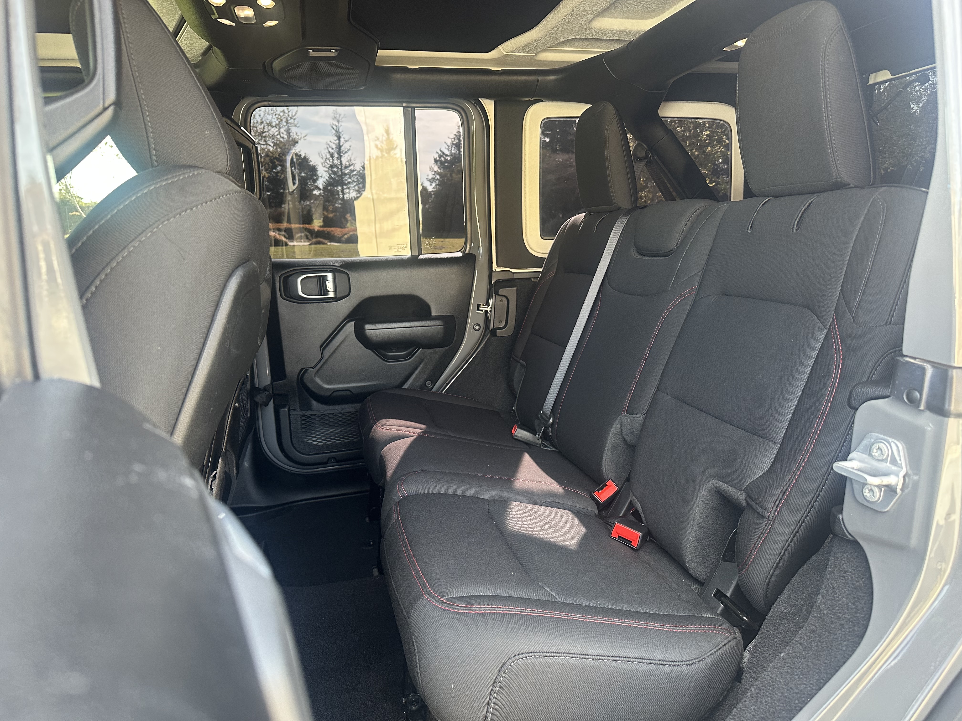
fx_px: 667
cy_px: 360
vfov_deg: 56.8
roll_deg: -0.1
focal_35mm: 24
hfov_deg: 71.6
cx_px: 481
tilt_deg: -11.6
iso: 200
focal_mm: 6.86
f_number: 1.78
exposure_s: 1/121
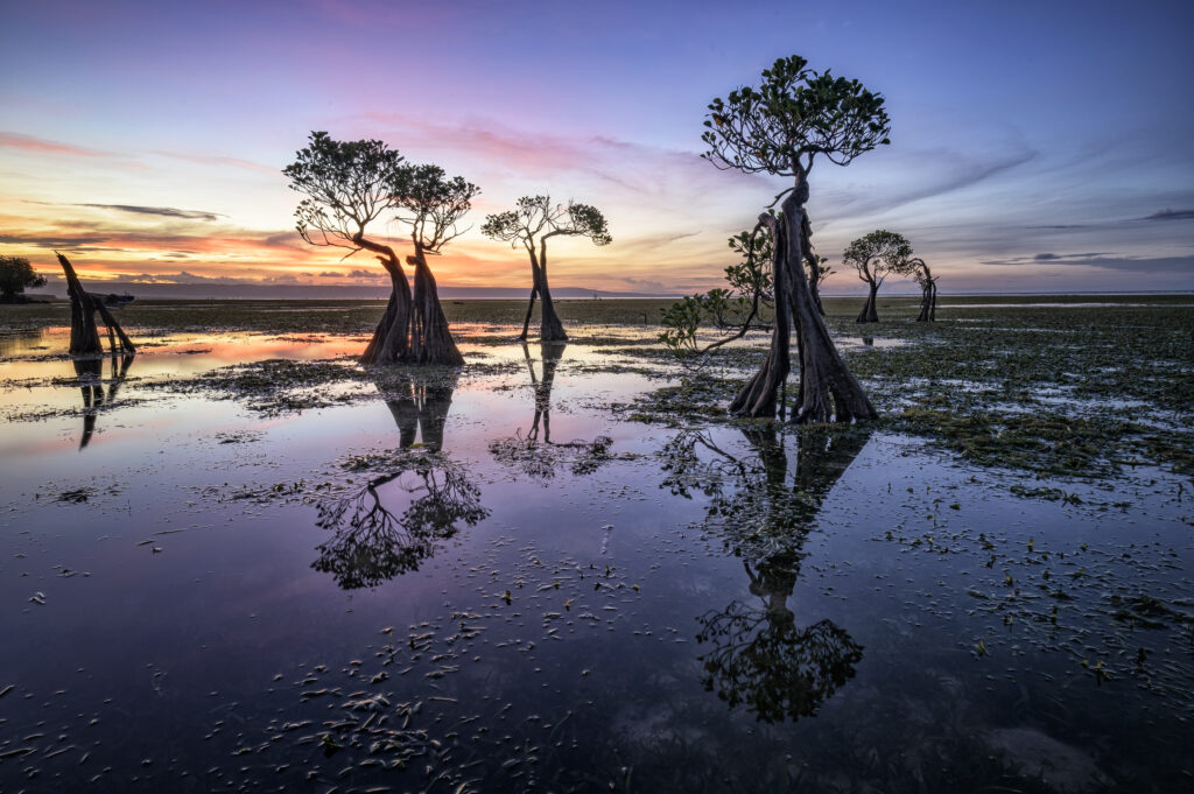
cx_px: 597
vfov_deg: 61.8
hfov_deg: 84.0
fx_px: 663
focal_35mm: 20
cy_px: 397
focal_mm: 20
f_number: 16
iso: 100
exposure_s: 15
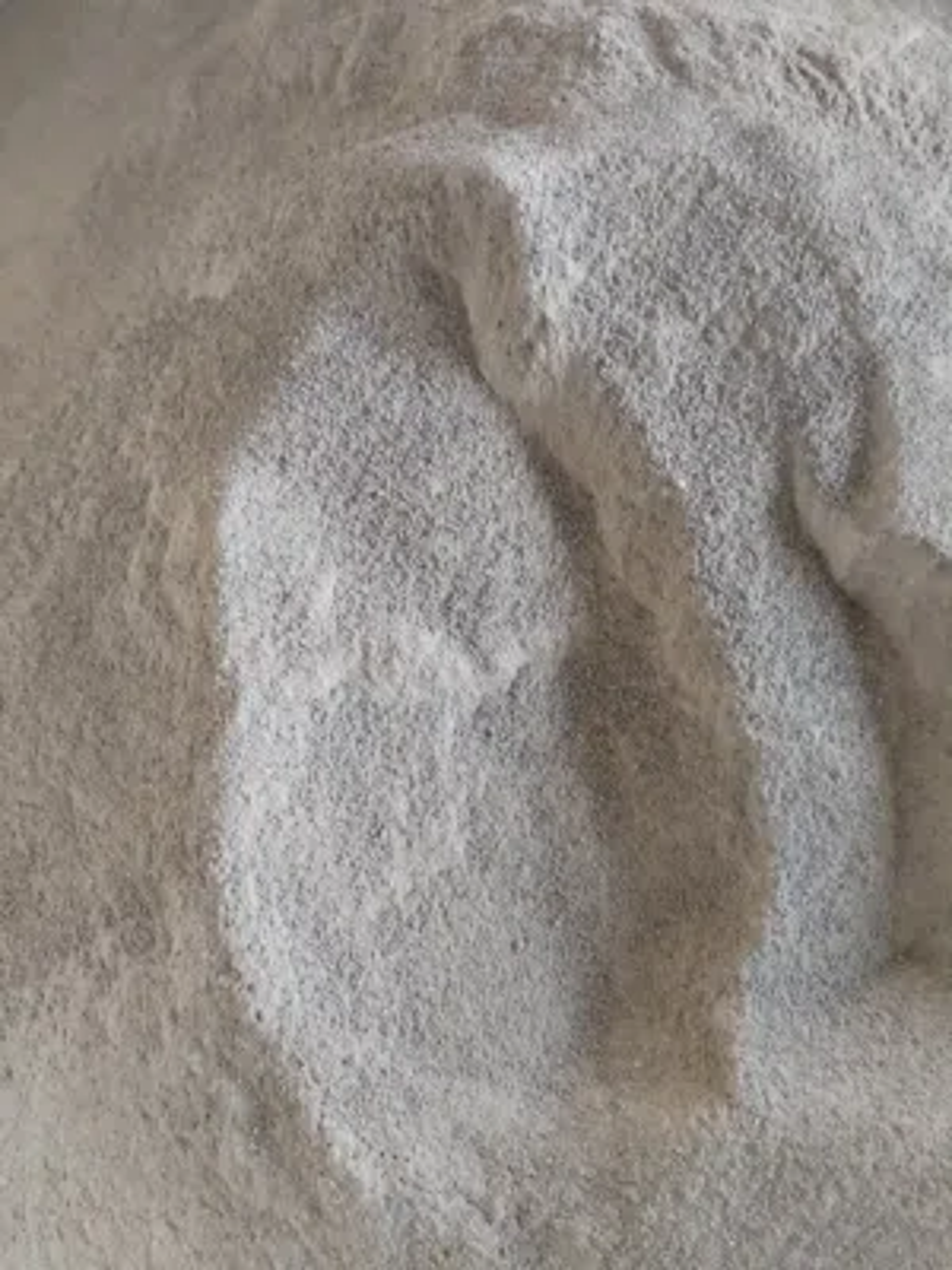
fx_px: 1063
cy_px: 635
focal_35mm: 29
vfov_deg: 61.7
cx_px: 476
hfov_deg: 48.2
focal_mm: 4.75
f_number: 1.8
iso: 392
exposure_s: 1/40
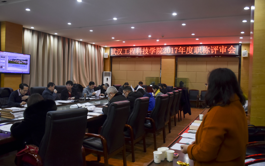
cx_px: 132
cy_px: 78
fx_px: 224
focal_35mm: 31
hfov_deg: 61.2
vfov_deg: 40.6
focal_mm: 20
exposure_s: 1/125
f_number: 3.5
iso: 800
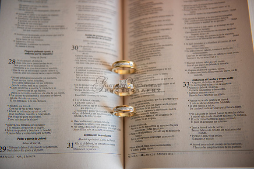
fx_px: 339
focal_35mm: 48
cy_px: 84
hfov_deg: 41.1
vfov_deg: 28.1
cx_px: 127
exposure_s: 1/320
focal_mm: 48
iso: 500
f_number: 2.8
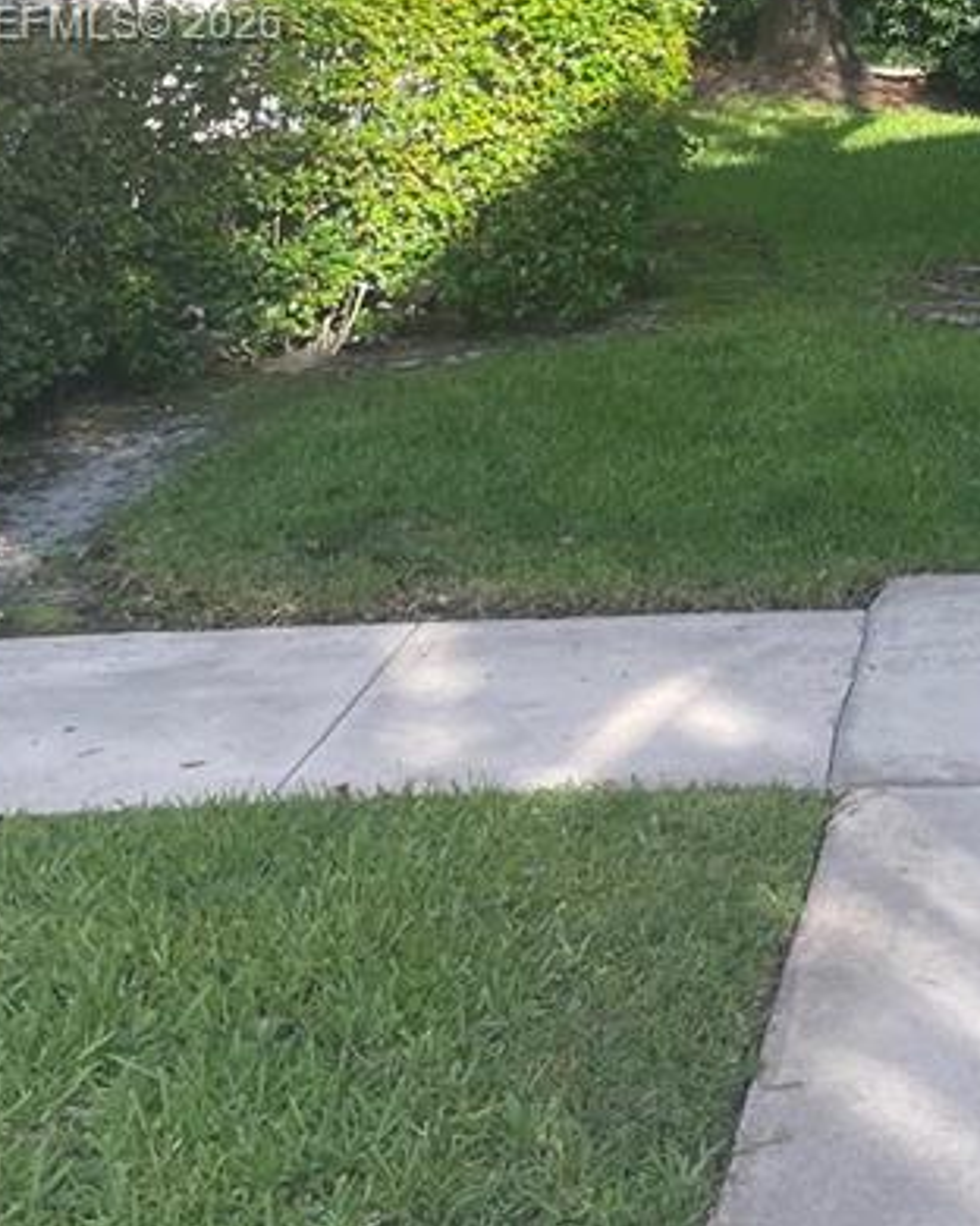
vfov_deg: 23.5
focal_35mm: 78
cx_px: 1115
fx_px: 2828
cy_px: 28
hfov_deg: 18.8
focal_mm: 4.2
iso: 32
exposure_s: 1/493
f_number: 1.6
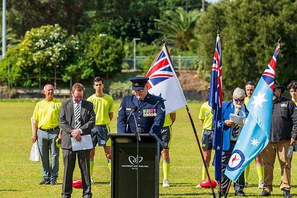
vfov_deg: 6.5
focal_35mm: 210
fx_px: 1733
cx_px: 148
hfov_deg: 9.8
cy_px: 99
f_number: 9
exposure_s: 1/1600
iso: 800
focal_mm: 210
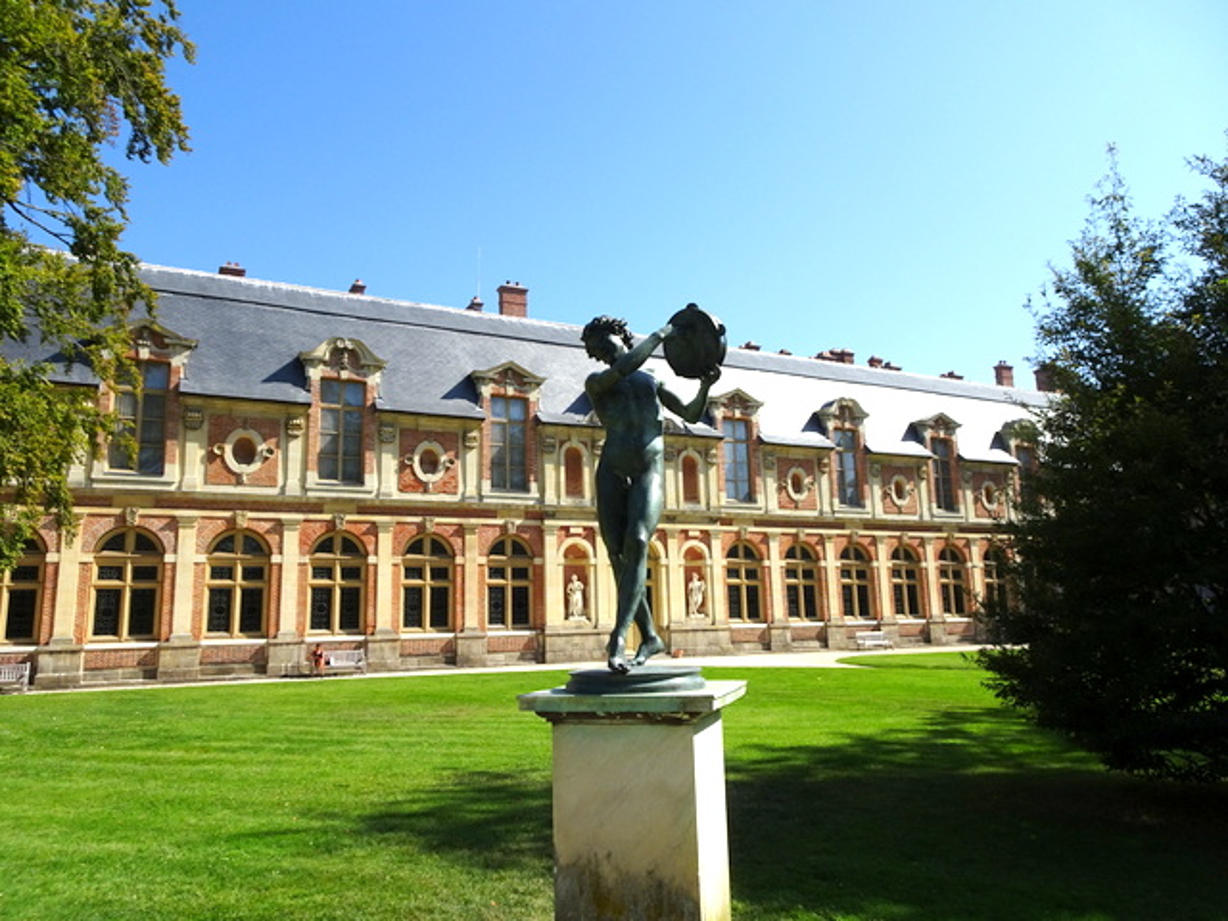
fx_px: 851
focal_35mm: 24
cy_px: 460
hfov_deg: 71.6
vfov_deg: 56.8
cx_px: 614
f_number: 3.5
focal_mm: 4.1
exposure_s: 1/1000
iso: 80
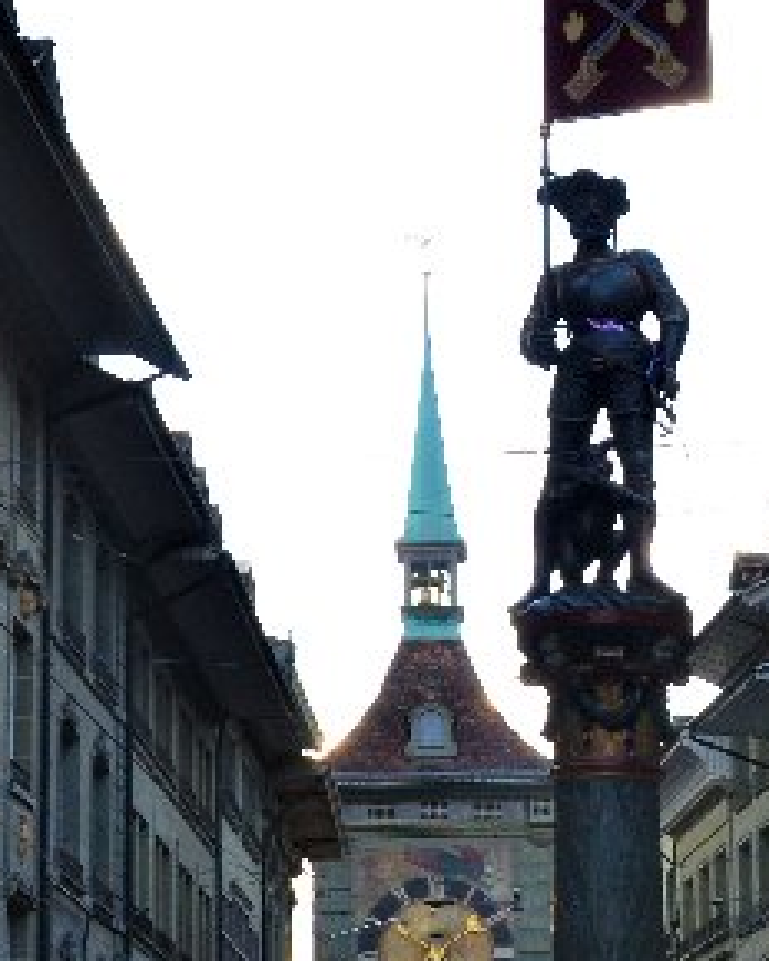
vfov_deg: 20.1
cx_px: 633
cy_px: 915
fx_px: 2646
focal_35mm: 93
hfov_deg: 16.4
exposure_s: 1/80
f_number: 8
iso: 400
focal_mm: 24
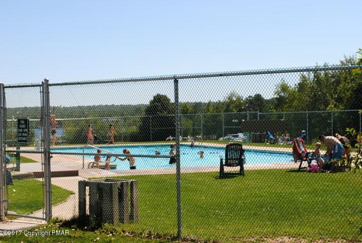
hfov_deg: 31.9
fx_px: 634
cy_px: 122
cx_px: 181
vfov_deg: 21.6
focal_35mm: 63
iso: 100
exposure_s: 1/250
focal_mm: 42
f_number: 8
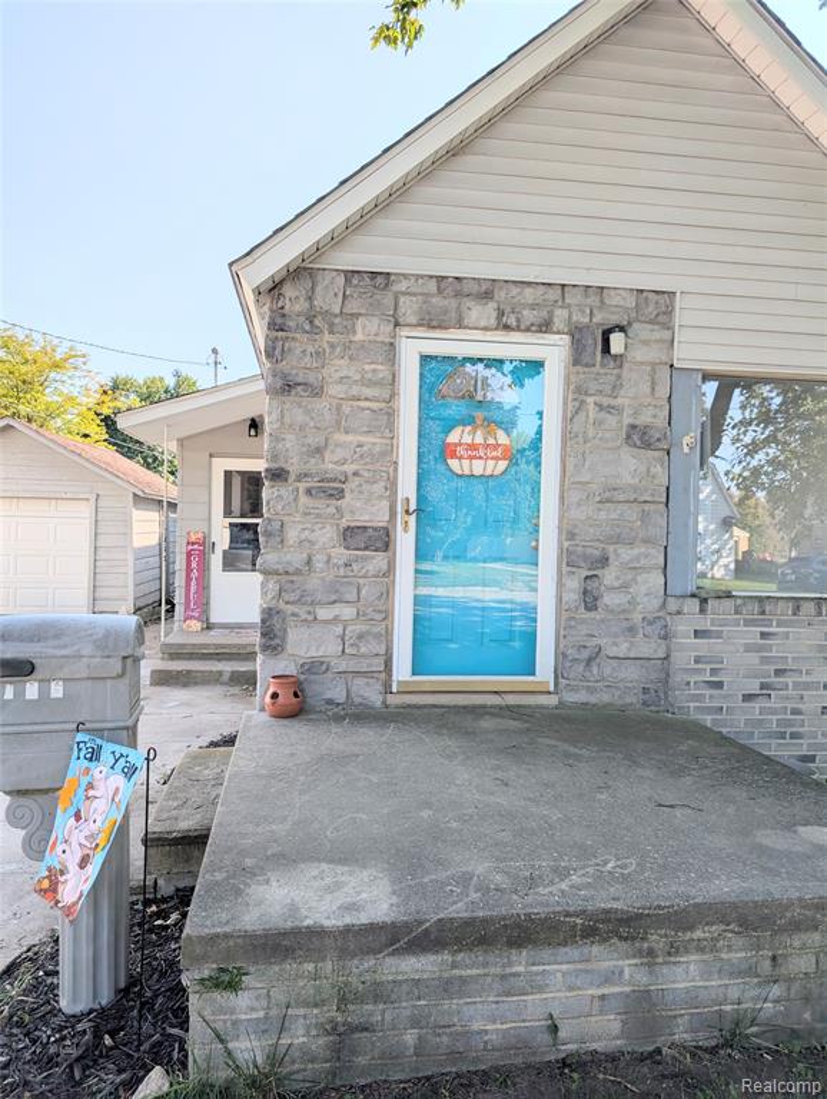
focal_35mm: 24
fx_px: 763
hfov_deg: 56.9
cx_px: 414
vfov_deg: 71.5
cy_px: 550
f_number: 1.68
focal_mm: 6.9
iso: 18
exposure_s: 1/767
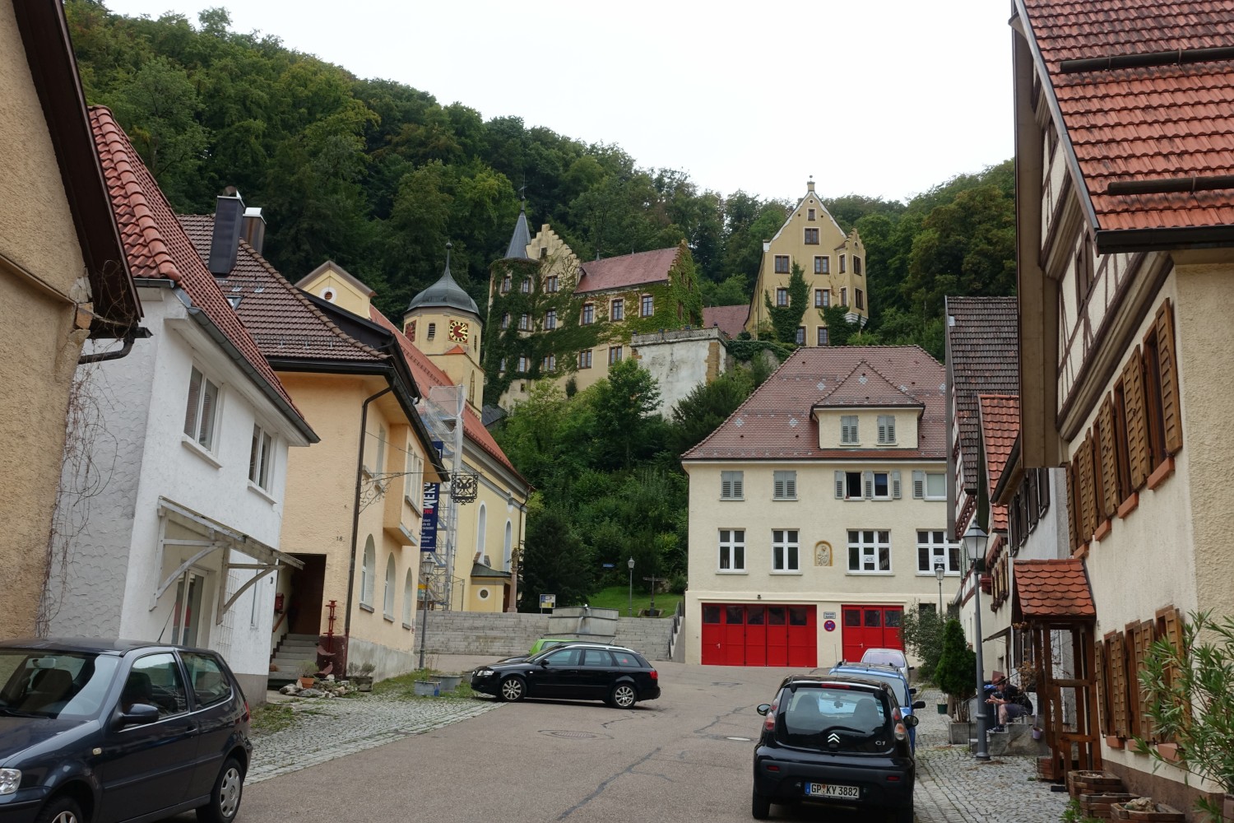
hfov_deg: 55.8
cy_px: 412
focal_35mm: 34
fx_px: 1165
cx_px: 617
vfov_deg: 38.9
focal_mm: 12.48
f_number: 11
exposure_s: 1/50
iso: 125
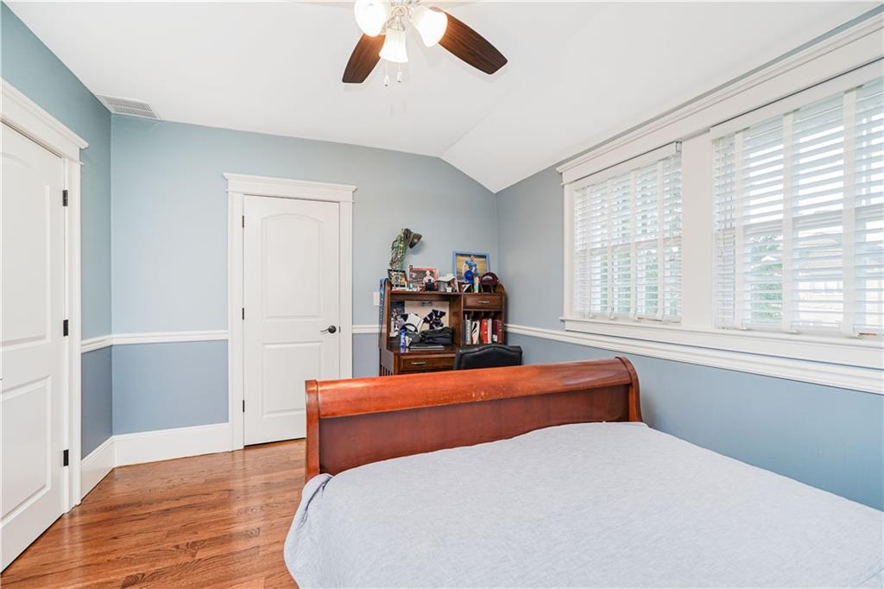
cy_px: 294
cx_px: 442
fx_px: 393
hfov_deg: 96.8
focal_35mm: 16
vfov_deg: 73.7
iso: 100
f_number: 4
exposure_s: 1/30
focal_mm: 16
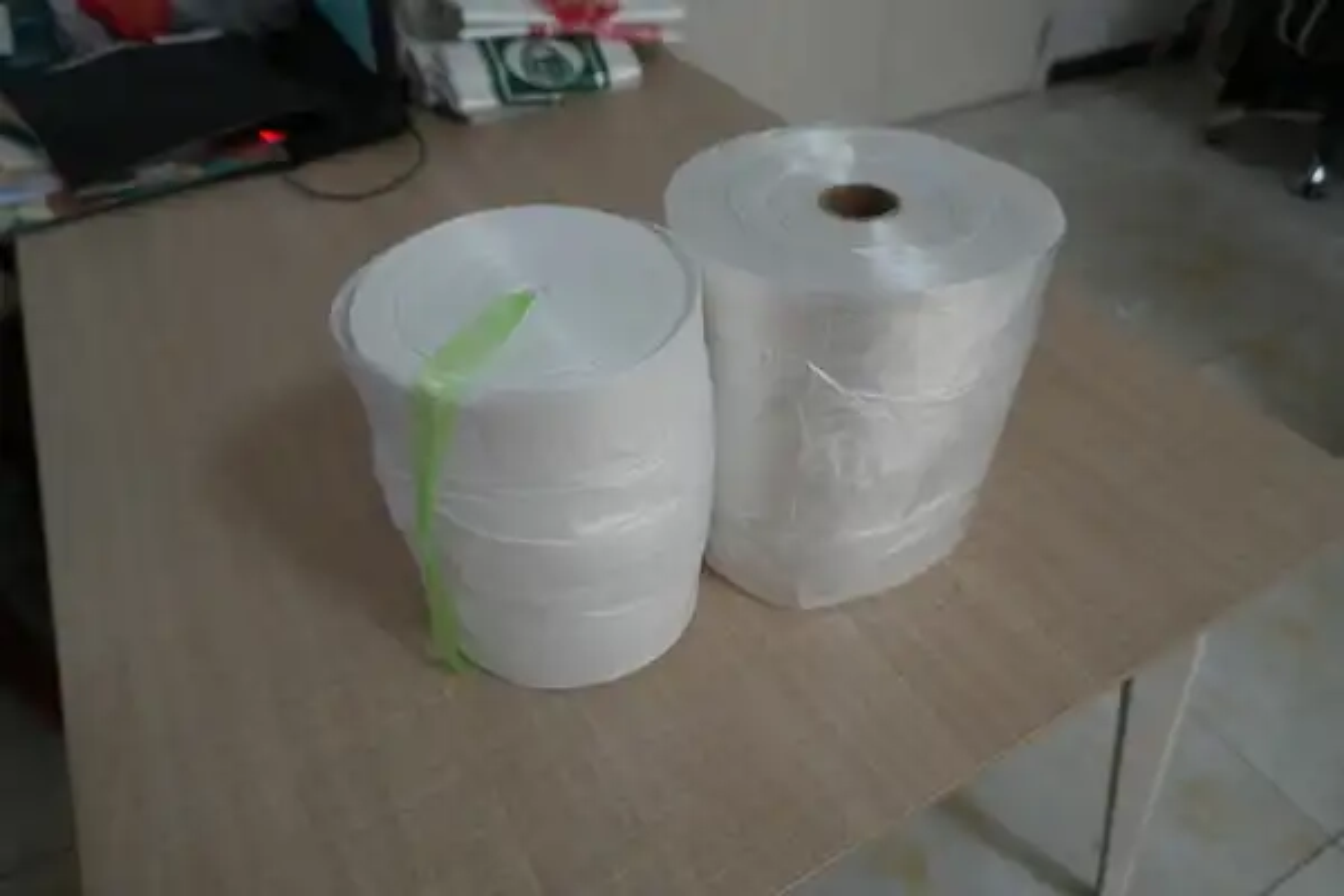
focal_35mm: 24
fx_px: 896
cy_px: 448
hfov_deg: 73.7
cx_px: 672
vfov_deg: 53.1
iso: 2000
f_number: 3.5
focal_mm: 16
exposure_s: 1/160
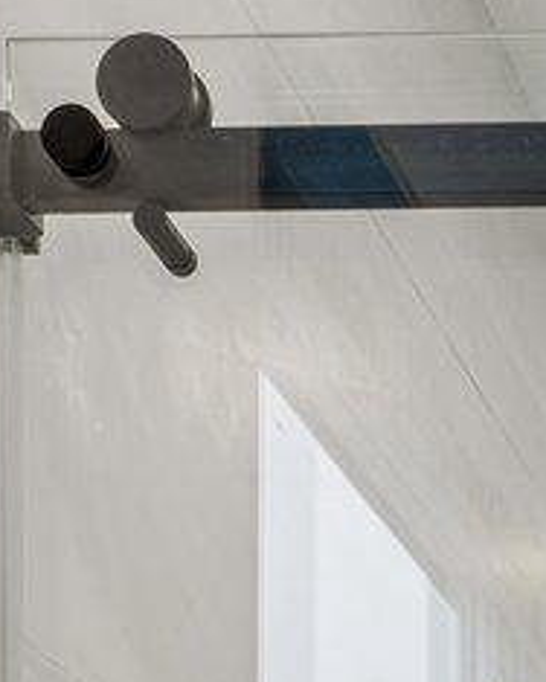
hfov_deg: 13.6
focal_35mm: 92
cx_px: 1179
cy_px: 1602
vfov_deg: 14.4
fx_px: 1858
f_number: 8
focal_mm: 10
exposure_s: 1/10
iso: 250
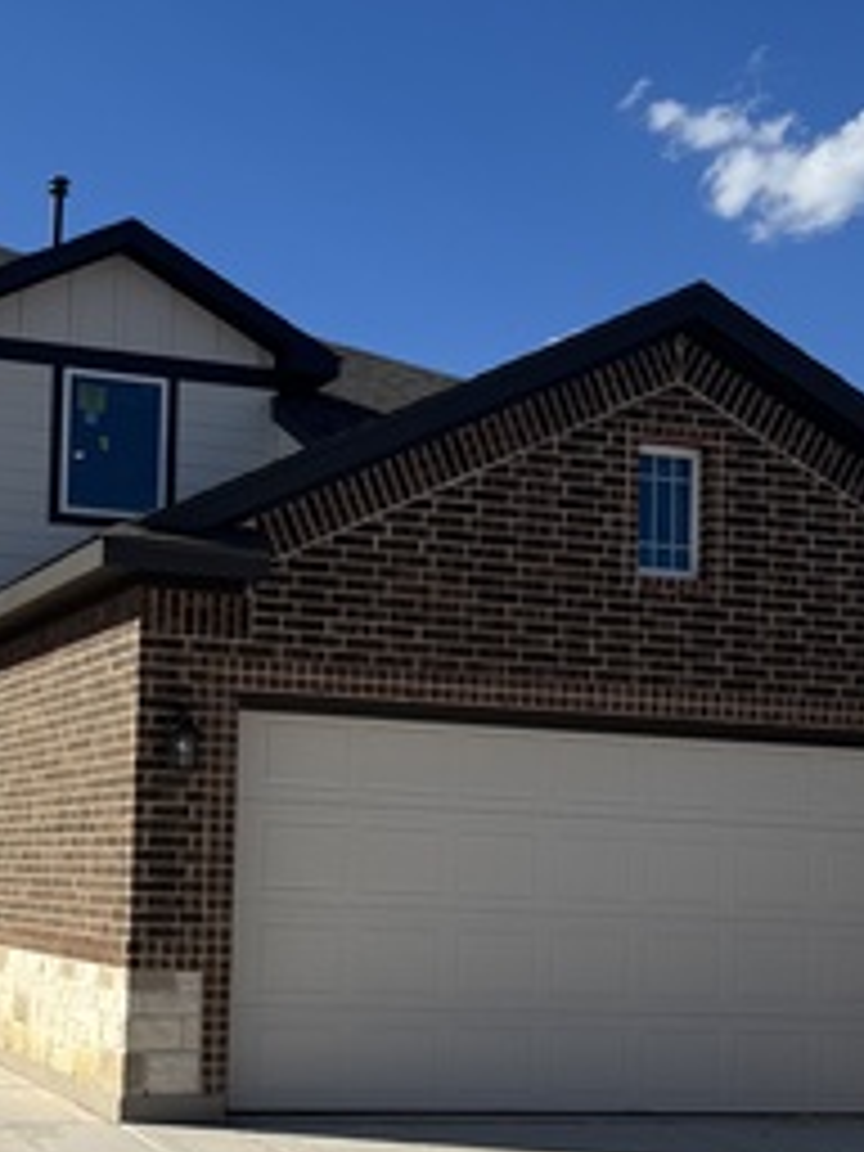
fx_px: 1997
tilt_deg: +4.2
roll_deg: -2.2
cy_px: 747
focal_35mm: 60
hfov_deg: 24.1
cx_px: 207
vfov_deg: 32.0
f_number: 1.78
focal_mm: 6.76
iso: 80
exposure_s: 1/6410
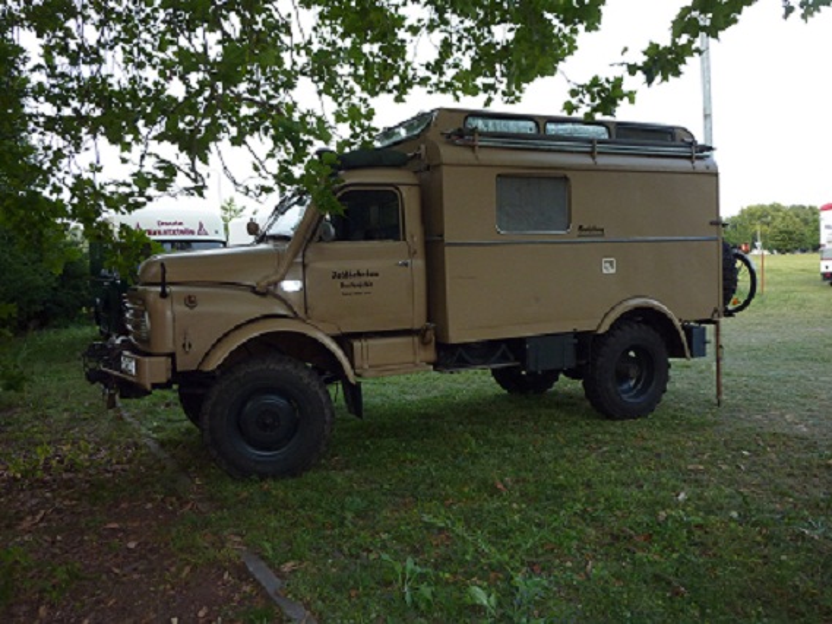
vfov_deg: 48.2
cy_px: 312
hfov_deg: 61.6
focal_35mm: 29
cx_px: 416
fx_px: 697
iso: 200
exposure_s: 1/125
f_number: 3.4
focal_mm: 4.7
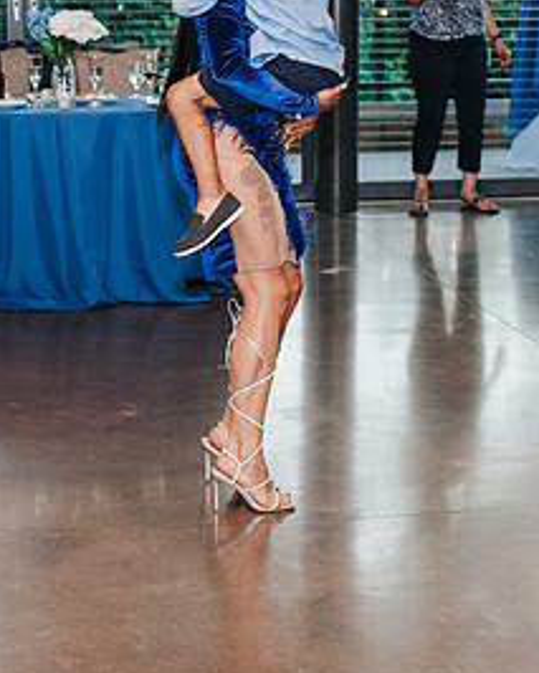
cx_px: 240
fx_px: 2033
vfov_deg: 18.6
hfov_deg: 15.1
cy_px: 135
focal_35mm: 102
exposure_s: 1/160
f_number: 2.8
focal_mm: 35
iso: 560
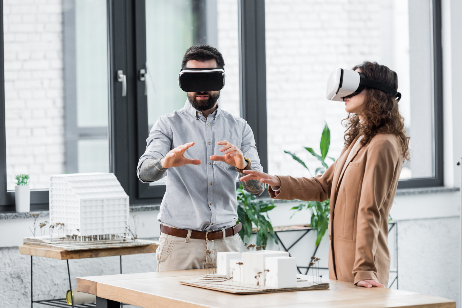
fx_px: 1669
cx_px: 231
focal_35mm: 130
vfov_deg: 10.6
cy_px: 154
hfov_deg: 15.8
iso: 400
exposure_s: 1/100
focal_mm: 130
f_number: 3.5
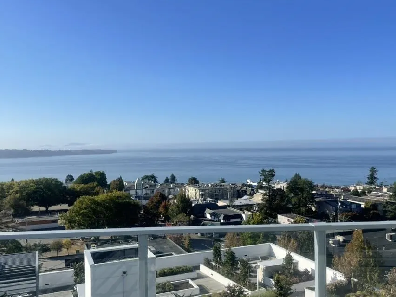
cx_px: 190
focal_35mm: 30
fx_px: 343
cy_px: 152
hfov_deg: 59.9
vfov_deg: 46.8
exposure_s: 1/4348
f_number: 1.6
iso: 32
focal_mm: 5.1
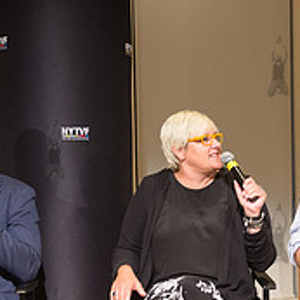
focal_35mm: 97
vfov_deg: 17.8
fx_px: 951
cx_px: 277
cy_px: 233
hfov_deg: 17.6
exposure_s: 1/160
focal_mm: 34
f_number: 4
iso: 2500
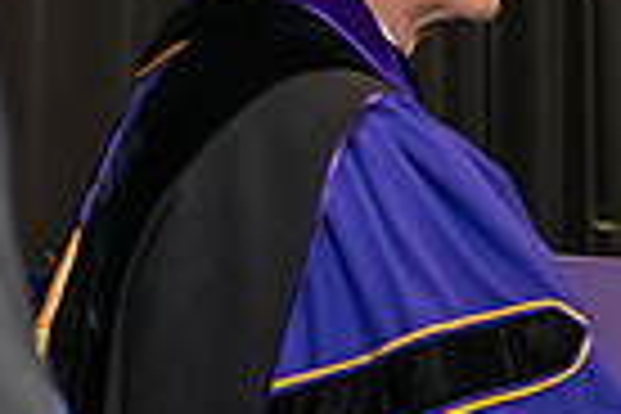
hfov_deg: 7.8
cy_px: 11
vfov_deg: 5.3
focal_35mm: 260
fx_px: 4485
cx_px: 968
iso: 2000
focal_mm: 62
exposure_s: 1/125
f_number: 5
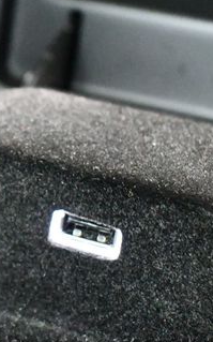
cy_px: 136
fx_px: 837
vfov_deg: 23.0
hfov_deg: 13.9
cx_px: -66
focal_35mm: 90
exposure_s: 1/25
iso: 12800
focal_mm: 22
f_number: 3.8
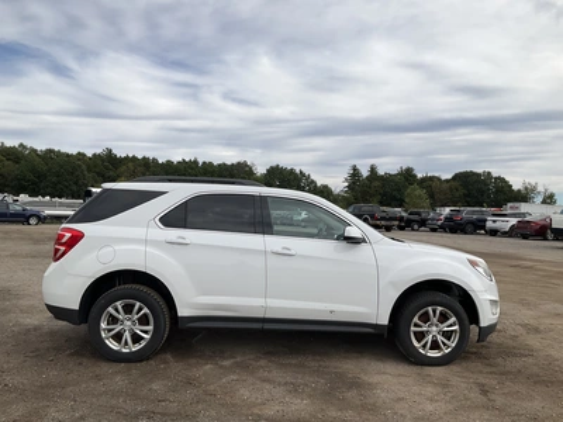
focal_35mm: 29
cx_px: 282
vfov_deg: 48.2
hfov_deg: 61.7
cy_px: 211
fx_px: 472
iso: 25
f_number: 1.8
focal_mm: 3
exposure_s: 1/3125
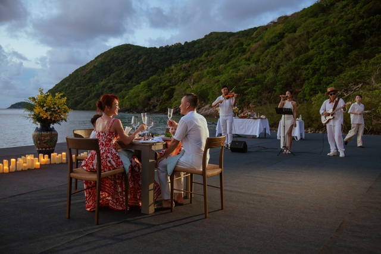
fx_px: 402
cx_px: 190
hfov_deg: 50.7
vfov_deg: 35.1
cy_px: 127
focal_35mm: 38
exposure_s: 1/125
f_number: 4.5
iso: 1000
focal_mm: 38
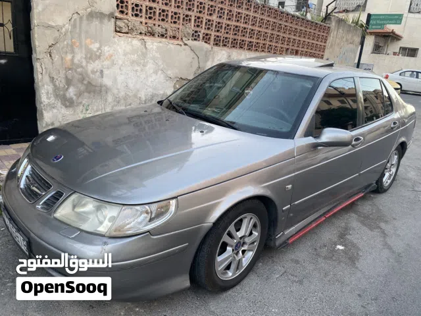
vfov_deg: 53.1
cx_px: 210
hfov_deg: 67.3
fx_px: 316
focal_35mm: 26
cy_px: 158
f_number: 1.8
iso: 125
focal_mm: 4.25
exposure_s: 1/121
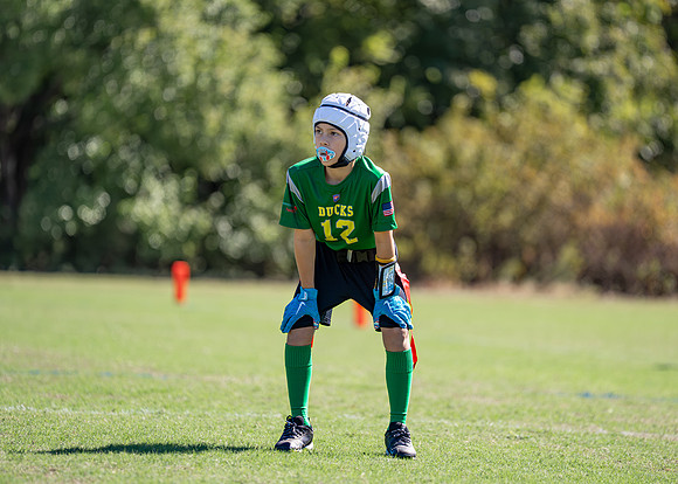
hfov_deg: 9.4
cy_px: 242
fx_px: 4128
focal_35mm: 214
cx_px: 353
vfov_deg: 6.7
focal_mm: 191
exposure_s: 1/2000
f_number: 2.8
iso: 200
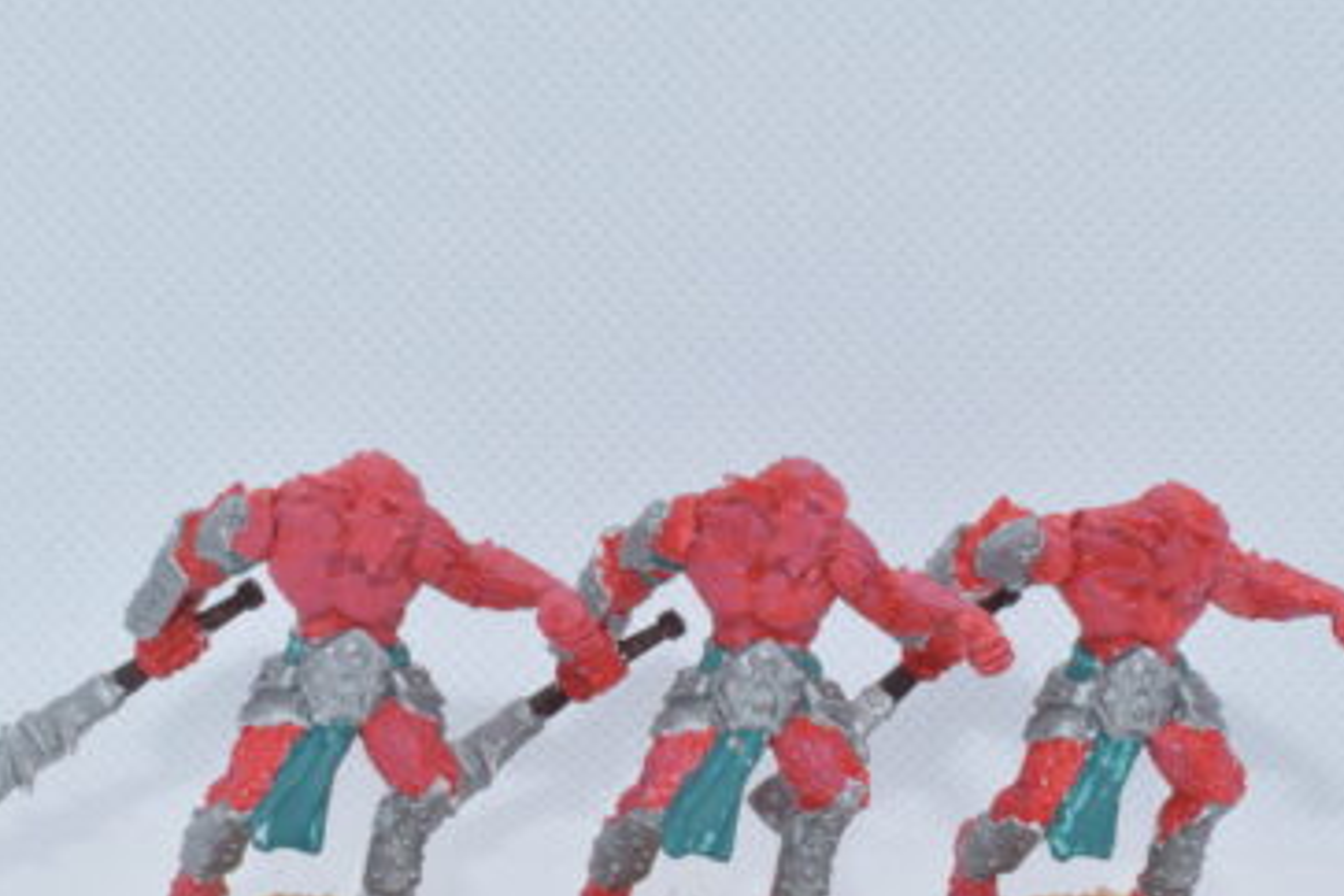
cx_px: 678
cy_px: 607
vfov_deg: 18.9
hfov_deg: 28.1
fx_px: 2681
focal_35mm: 72
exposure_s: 1/125
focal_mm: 29
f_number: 18
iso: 800
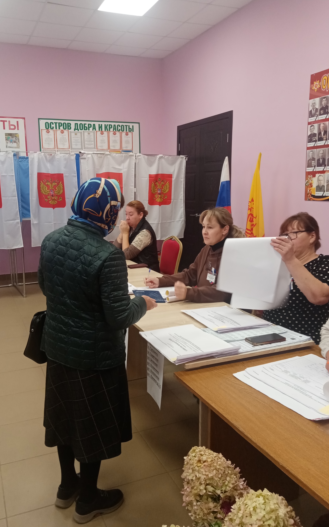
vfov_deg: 66.5
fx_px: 402
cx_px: 144
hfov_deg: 44.4
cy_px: 265
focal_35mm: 28
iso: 126
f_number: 1.8
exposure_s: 1/33.3
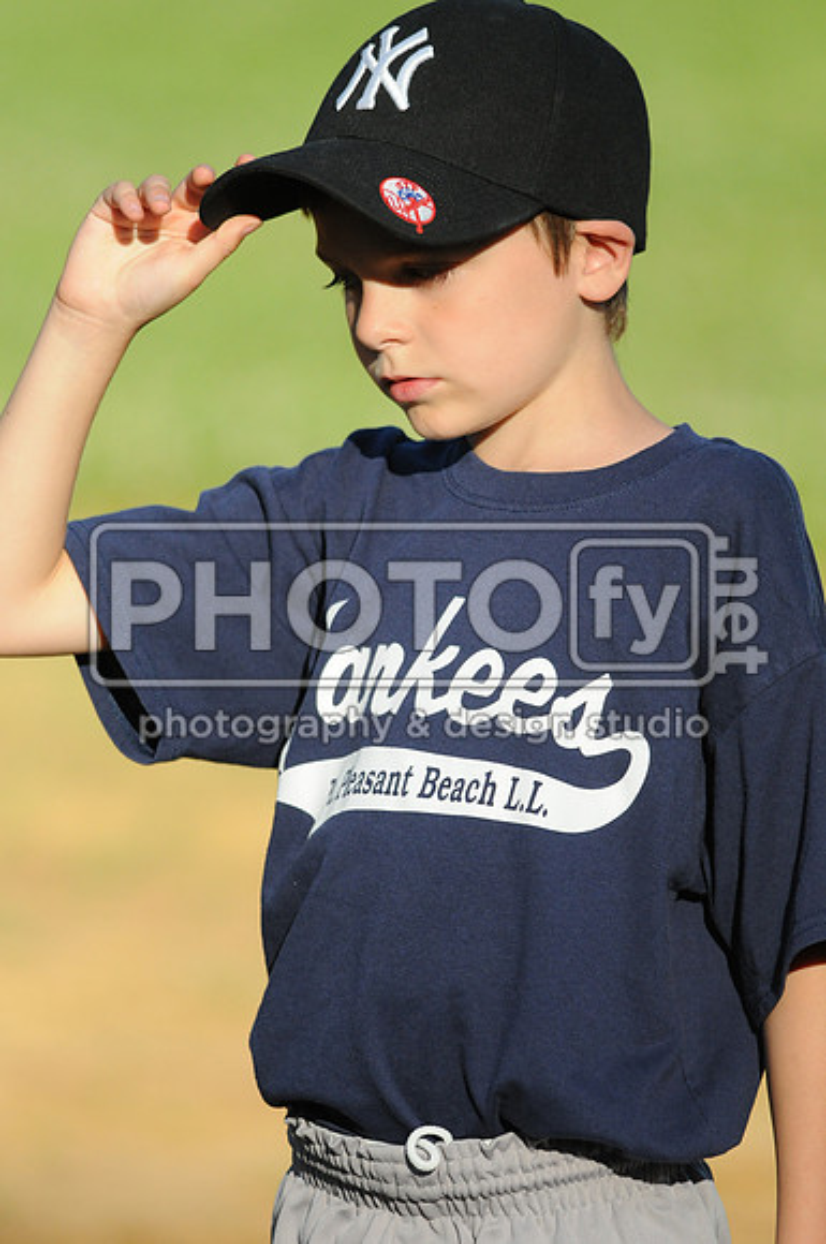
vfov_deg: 4.6
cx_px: 413
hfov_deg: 3.0
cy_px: 622
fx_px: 15533
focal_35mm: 450
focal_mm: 300
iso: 800
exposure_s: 1/4000
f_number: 4
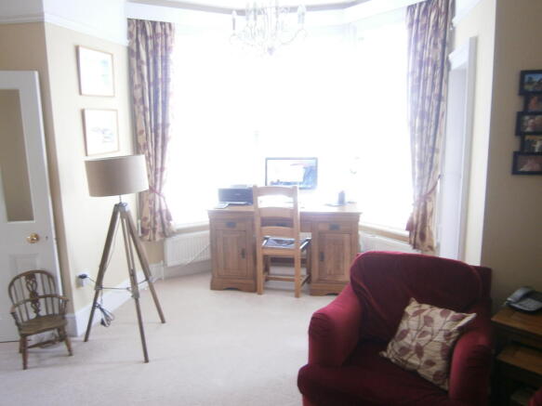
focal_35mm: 26
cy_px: 203
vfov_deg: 53.0
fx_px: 407
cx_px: 271
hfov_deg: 67.3
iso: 125
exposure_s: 1/15
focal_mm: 4.7
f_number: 2.8
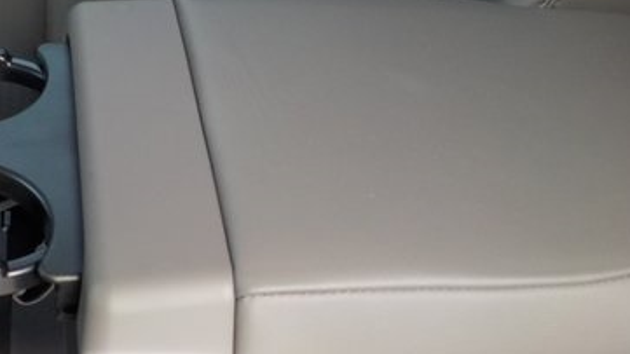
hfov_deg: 35.9
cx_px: 250
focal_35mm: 58
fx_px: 969
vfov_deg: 20.6
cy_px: 103
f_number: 3.3
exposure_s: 1/60
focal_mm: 4.1
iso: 125
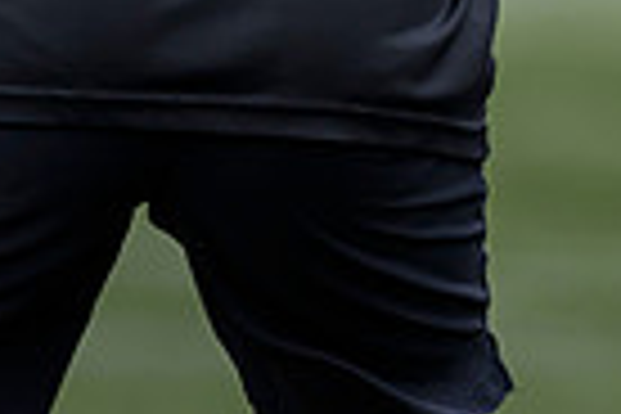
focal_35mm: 2232
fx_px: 38499
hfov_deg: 0.9
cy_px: -727
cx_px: -440
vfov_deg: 0.6
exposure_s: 1/1600
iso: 500
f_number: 3.5
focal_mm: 400
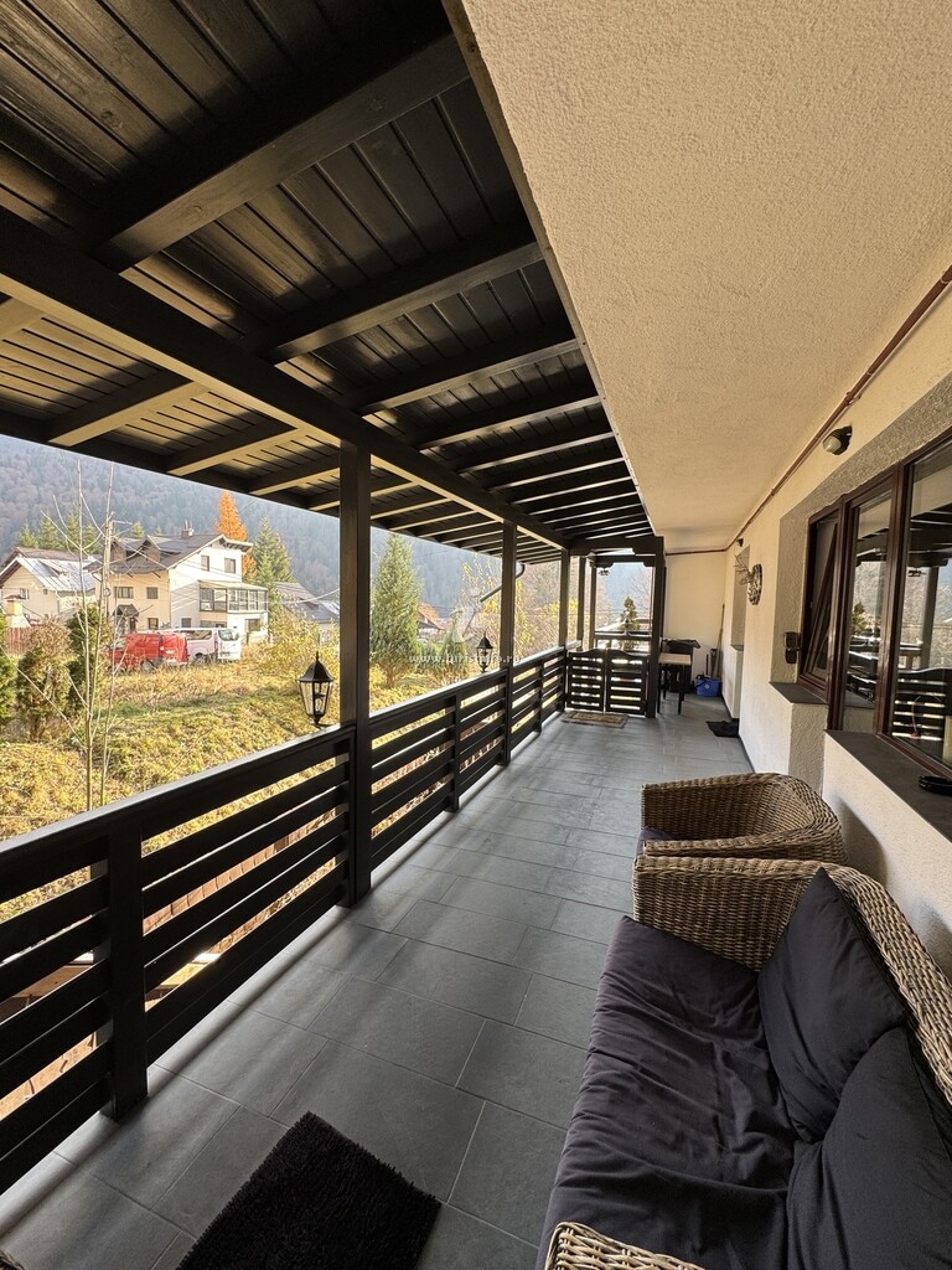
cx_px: 476
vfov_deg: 102.1
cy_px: 635
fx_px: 513
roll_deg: -0.6
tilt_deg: -4.2
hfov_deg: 85.7
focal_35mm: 14
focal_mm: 2.22
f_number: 2.2
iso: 64
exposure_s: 1/99
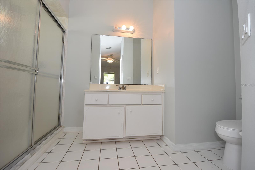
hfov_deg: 95.0
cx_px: 128
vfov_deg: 72.0
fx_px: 117
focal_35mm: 16
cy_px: 85
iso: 200
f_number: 4
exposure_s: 1/60
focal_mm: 11
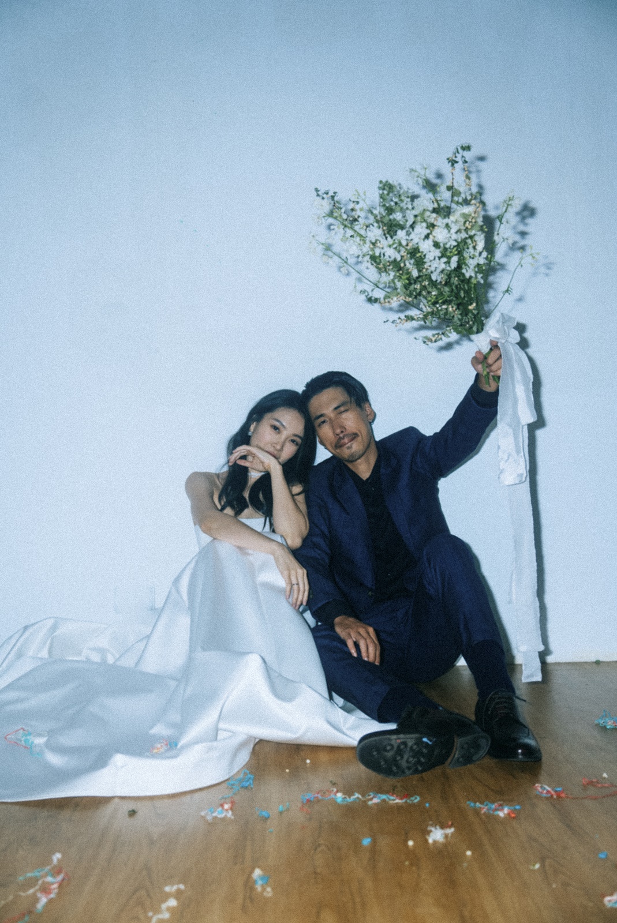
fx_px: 1001
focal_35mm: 39
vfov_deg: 49.5
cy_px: 462
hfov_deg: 34.3
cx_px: 308
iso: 200
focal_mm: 39
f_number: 3.2
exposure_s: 1/15
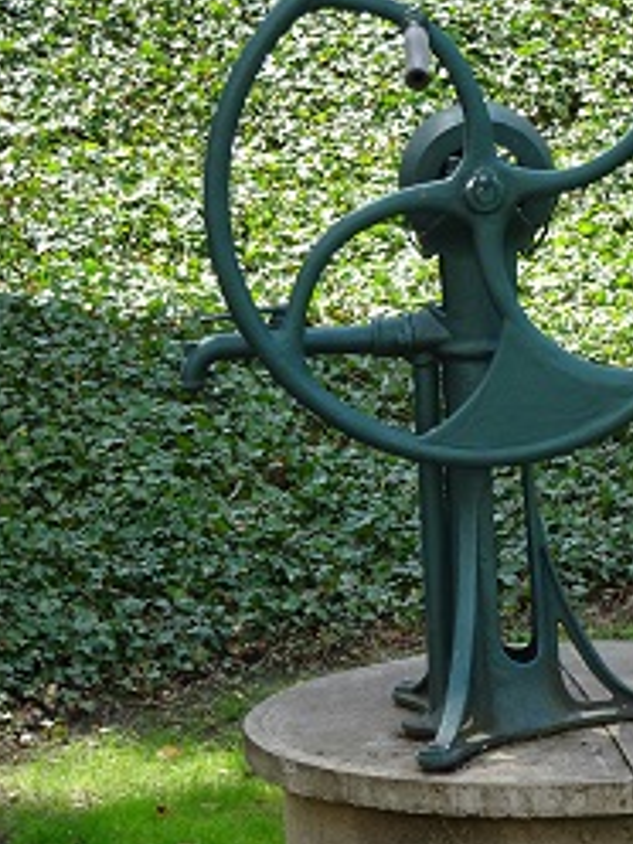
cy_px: 429
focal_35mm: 198
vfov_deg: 10.0
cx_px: 504
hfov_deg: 7.5
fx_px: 4828
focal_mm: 20.96
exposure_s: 1/125
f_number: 5.6
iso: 125
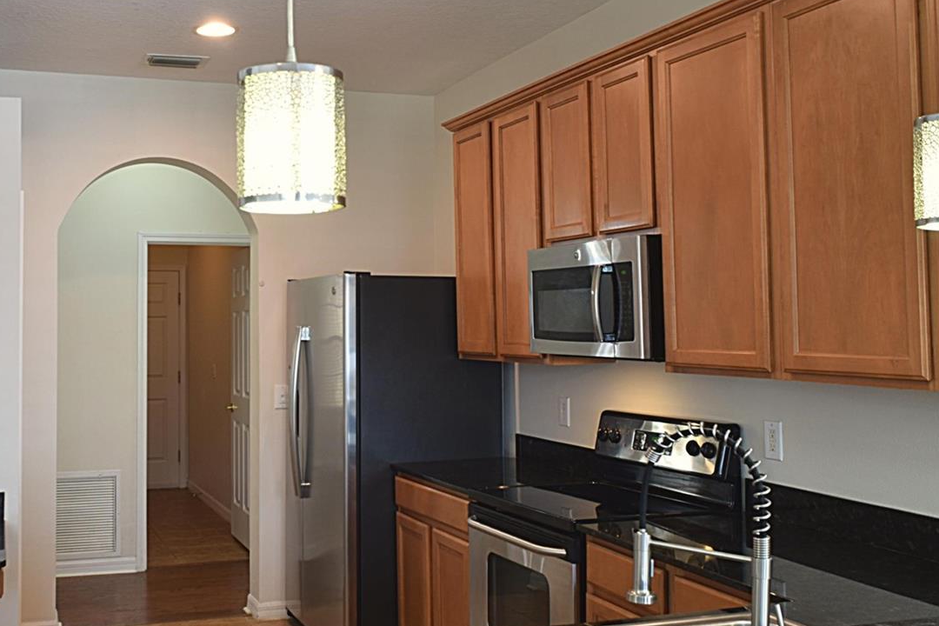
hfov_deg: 47.8
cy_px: 261
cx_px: 329
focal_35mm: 40
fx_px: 1043
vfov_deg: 33.3
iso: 200
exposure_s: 1/2.5
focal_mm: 18
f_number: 11
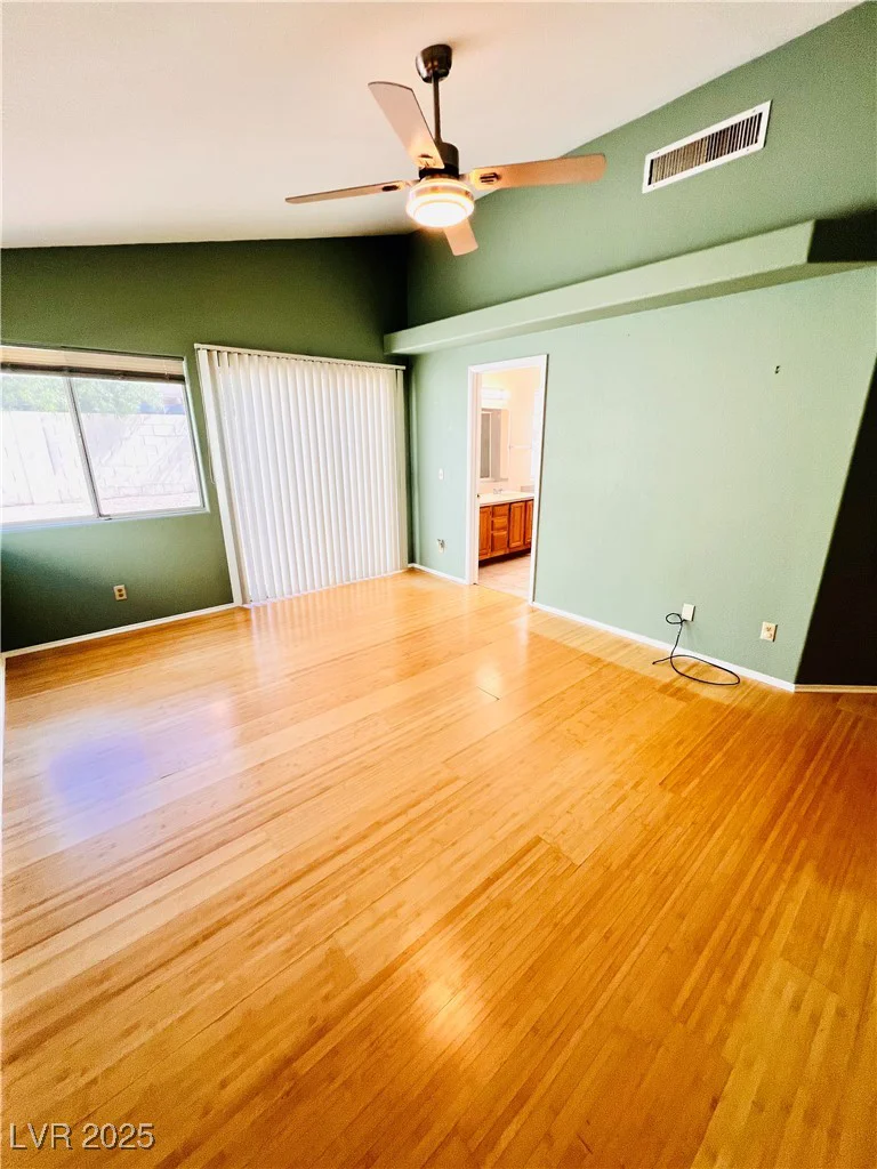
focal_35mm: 13
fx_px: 439
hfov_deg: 89.9
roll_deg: +0.8
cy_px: 584
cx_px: 438
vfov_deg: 106.2
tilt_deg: -17.3
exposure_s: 1/120
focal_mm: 1.57
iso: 100
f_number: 1.8
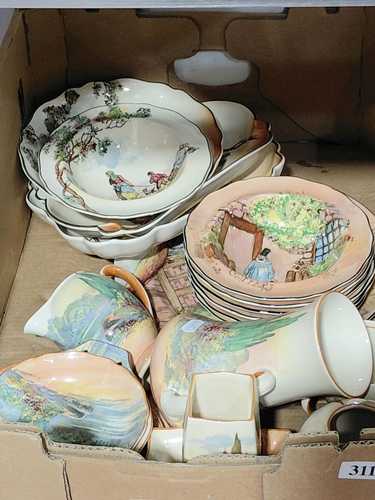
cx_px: 188
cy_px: 250
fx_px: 361
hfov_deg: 54.9
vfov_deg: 69.4
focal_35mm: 25
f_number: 1.8
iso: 125
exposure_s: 1/100
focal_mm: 4.69
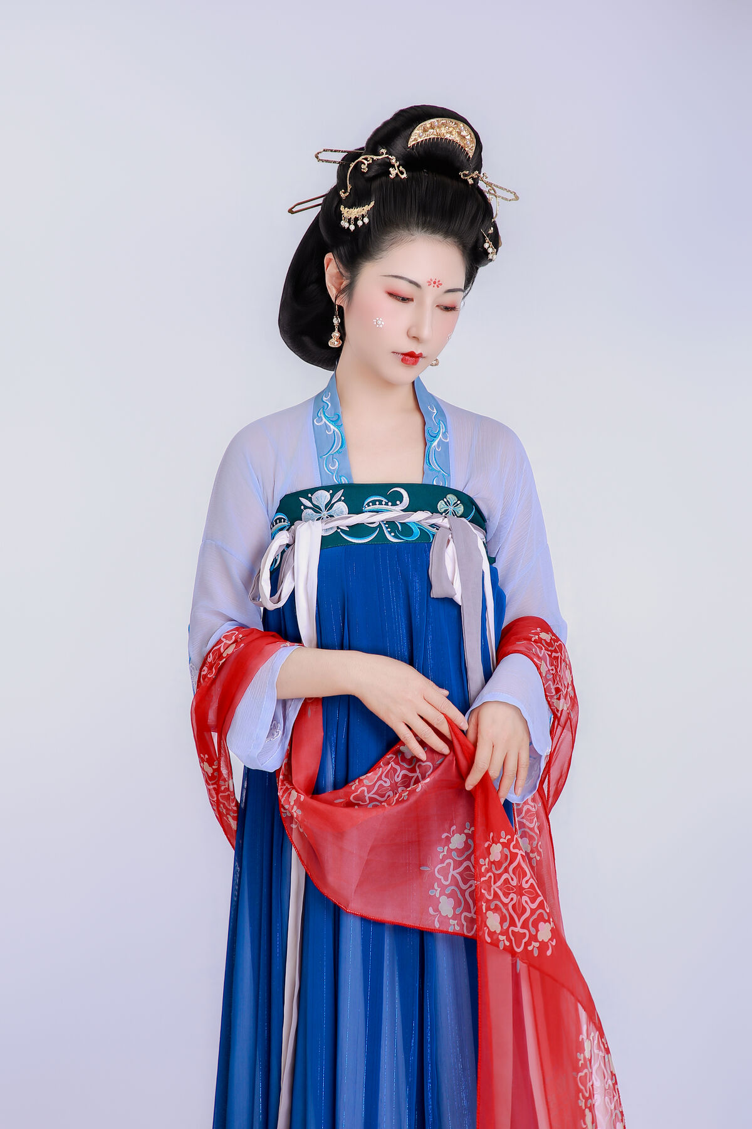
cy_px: 564
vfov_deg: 19.8
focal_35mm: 103
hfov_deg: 13.3
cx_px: 376
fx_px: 3227
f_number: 7.1
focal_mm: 105
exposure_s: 1/125
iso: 100
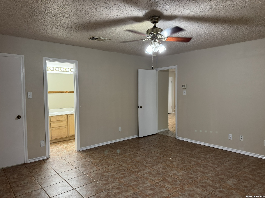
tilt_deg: -3.5
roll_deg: +0.6
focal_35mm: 24
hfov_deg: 71.6
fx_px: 184
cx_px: 132
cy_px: 99
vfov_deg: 56.8
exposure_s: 1/60
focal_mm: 6.76
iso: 200
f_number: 1.78
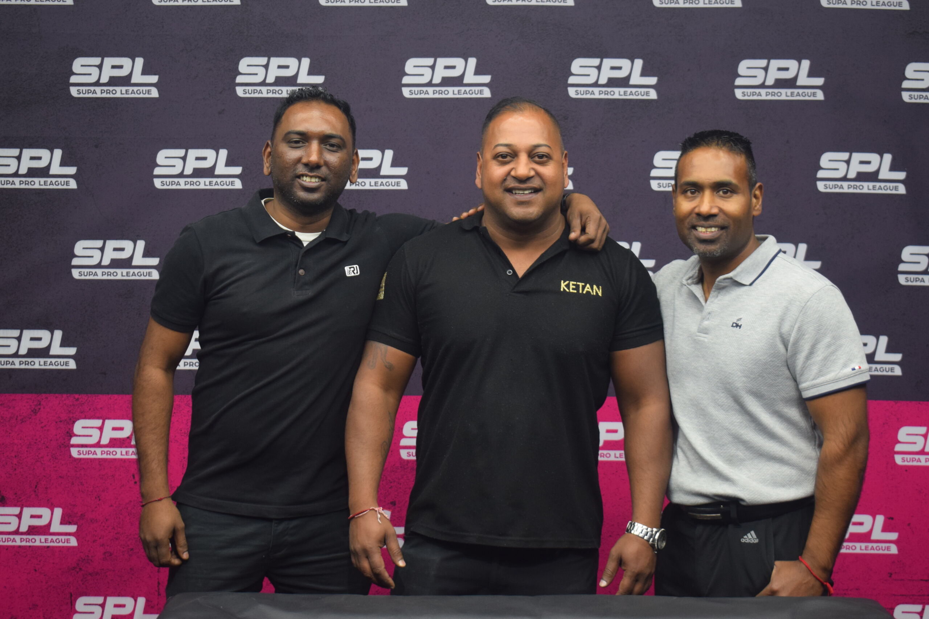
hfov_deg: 33.4
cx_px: 464
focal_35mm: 60
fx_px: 1548
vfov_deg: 22.6
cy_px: 310
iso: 800
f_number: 5
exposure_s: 1/60
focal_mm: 40
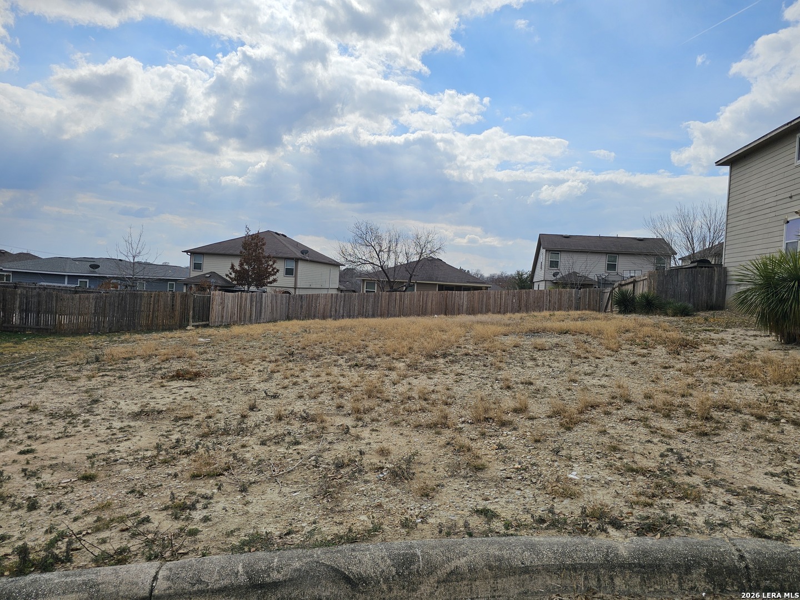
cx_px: 400
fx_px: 532
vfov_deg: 58.9
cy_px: 300
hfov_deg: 73.9
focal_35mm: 23
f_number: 1.7
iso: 12
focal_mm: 6.3
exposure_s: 1/1884
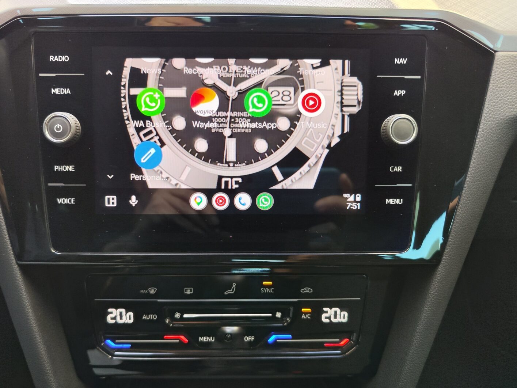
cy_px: 216
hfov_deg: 67.2
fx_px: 388
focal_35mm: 26
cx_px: 240
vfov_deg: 53.0
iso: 339
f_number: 1.69
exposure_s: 1/75.6
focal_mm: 7.01
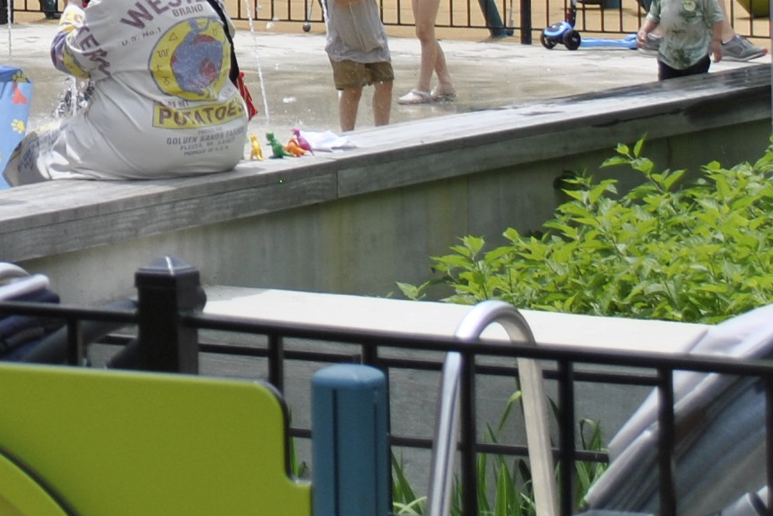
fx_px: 4171
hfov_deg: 10.3
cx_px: -254
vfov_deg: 6.9
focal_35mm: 194
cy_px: -488
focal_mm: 29
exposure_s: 1/640
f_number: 5
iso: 100
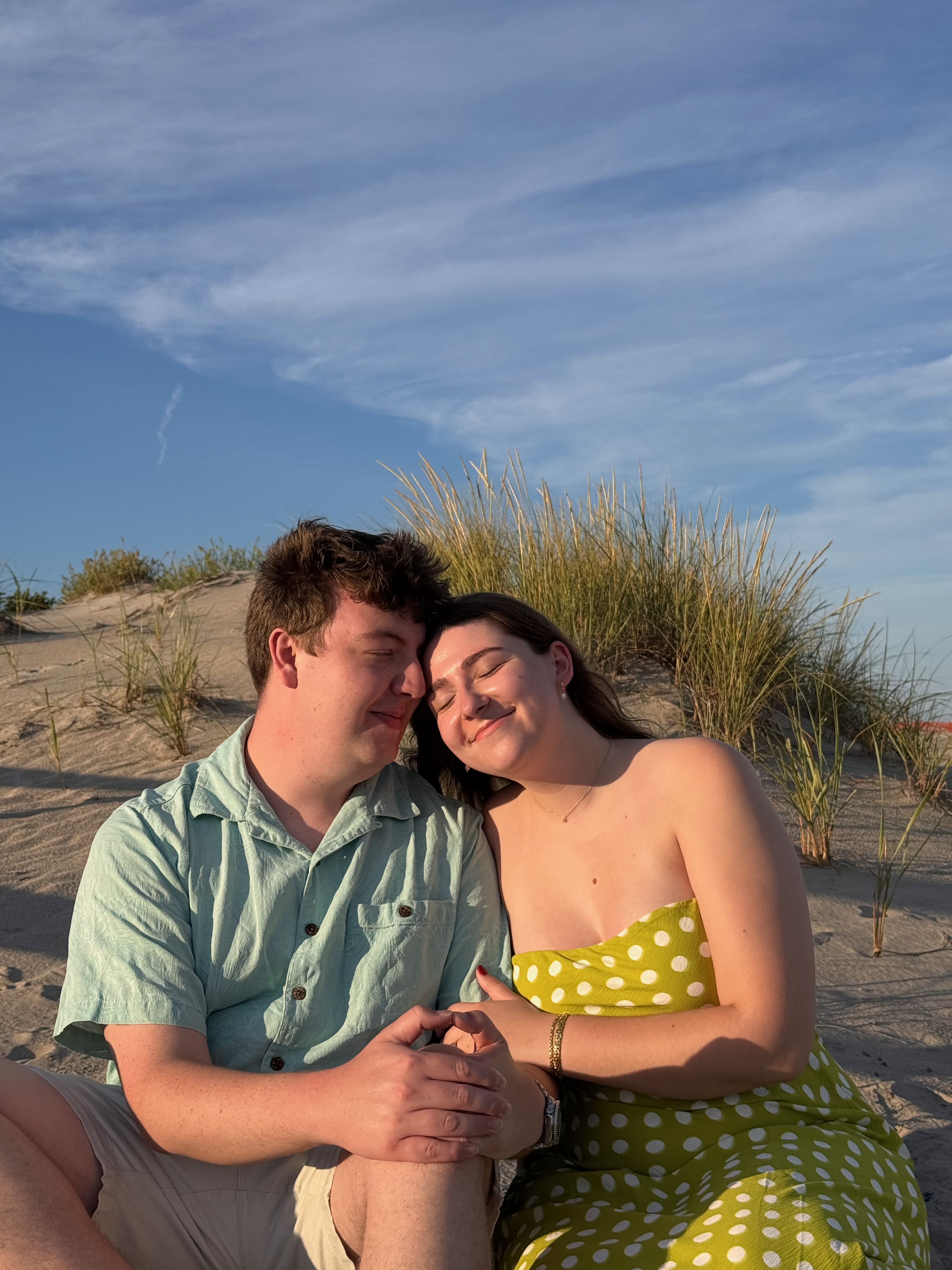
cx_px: 476
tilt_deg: +3.0
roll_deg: +2.4
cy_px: 635
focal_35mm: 48
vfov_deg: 39.7
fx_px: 1760
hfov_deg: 30.3
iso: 64
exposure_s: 1/4310
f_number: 1.78
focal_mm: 6.76
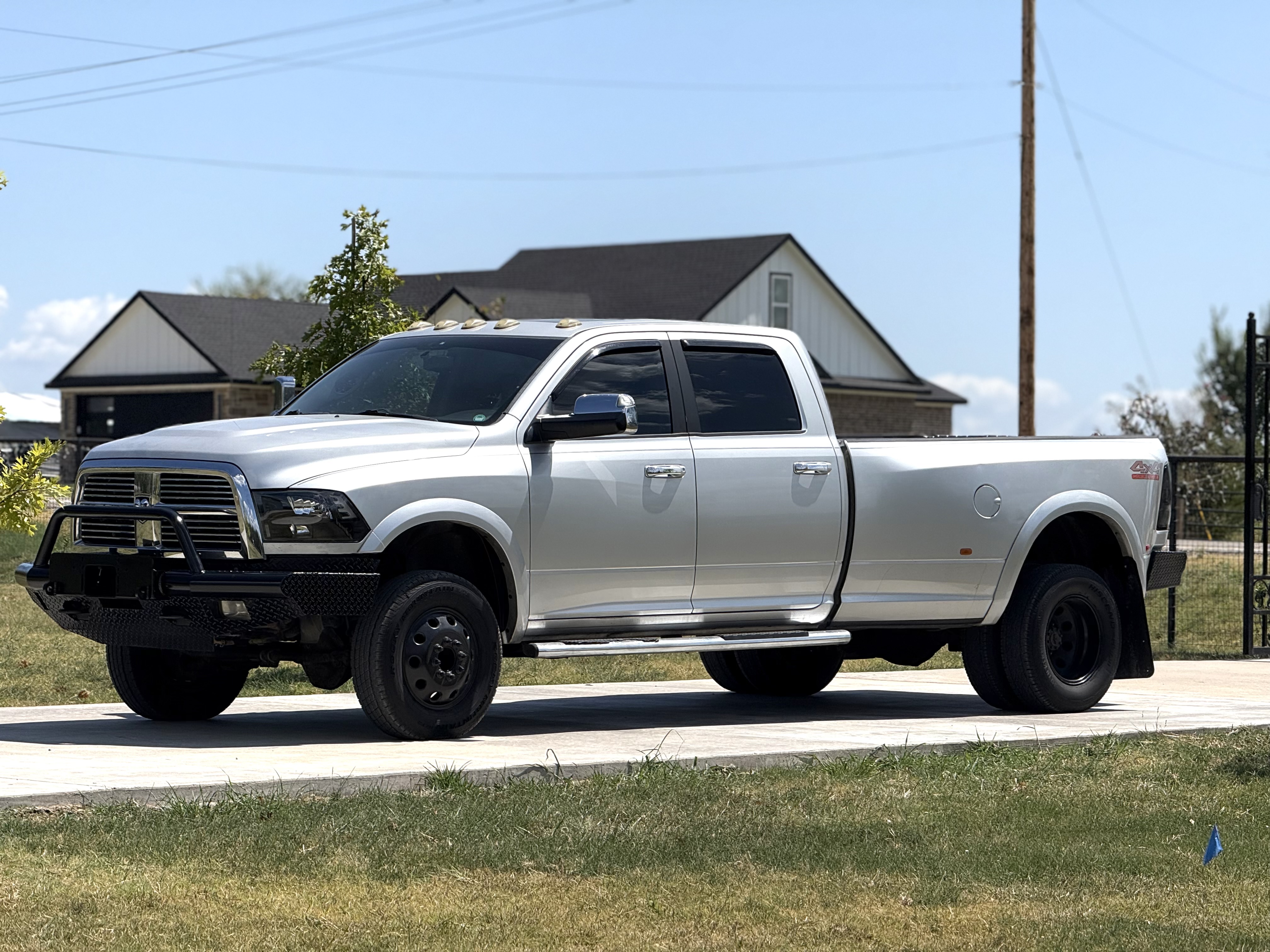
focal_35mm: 120
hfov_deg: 16.4
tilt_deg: +2.3
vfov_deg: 12.3
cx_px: 635
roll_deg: -0.2
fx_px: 4403
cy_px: 476
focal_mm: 15.66
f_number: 2.8
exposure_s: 1/2933
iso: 64
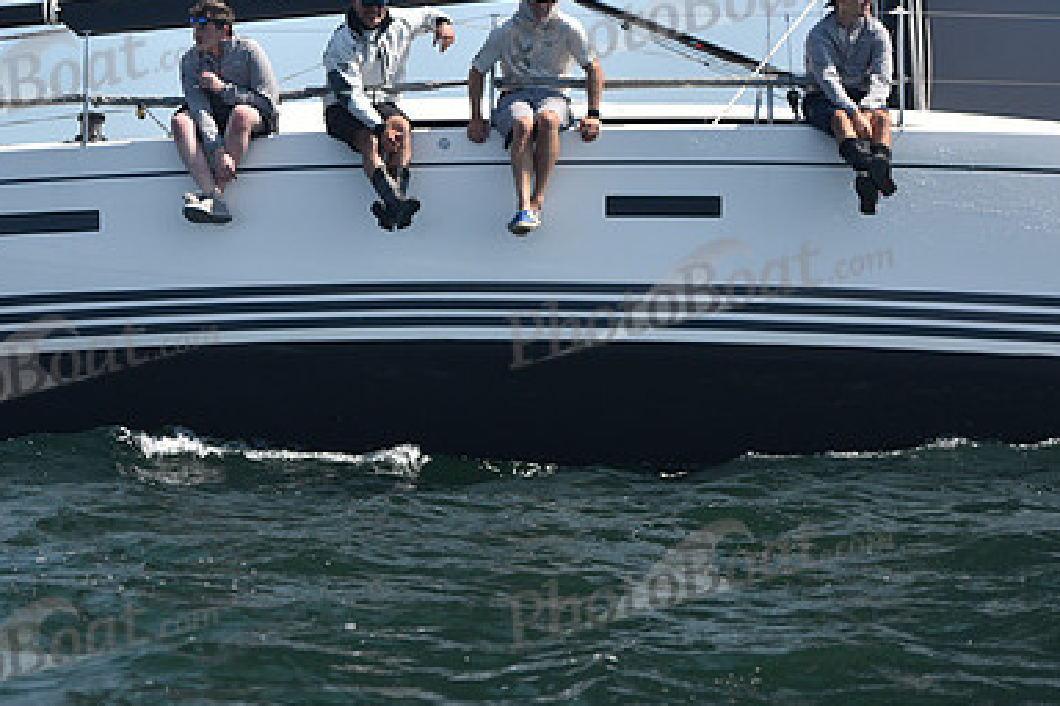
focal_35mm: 151
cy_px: 192
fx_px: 4446
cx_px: 364
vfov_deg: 9.1
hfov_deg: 13.6
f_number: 2.8
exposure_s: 1/2000
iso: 250
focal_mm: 100
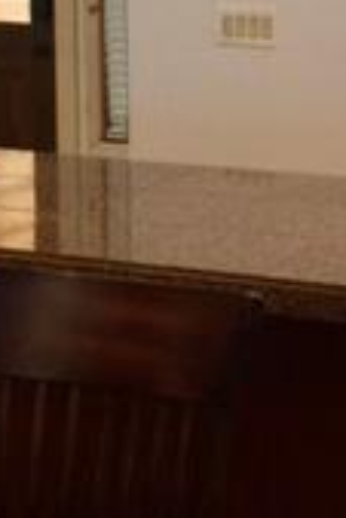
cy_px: 40
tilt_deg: -6.0
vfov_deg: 17.6
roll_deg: +0.6
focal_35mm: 114
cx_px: 349
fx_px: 1640
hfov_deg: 11.9
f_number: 2.2
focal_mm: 4.15
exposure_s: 1/15
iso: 40
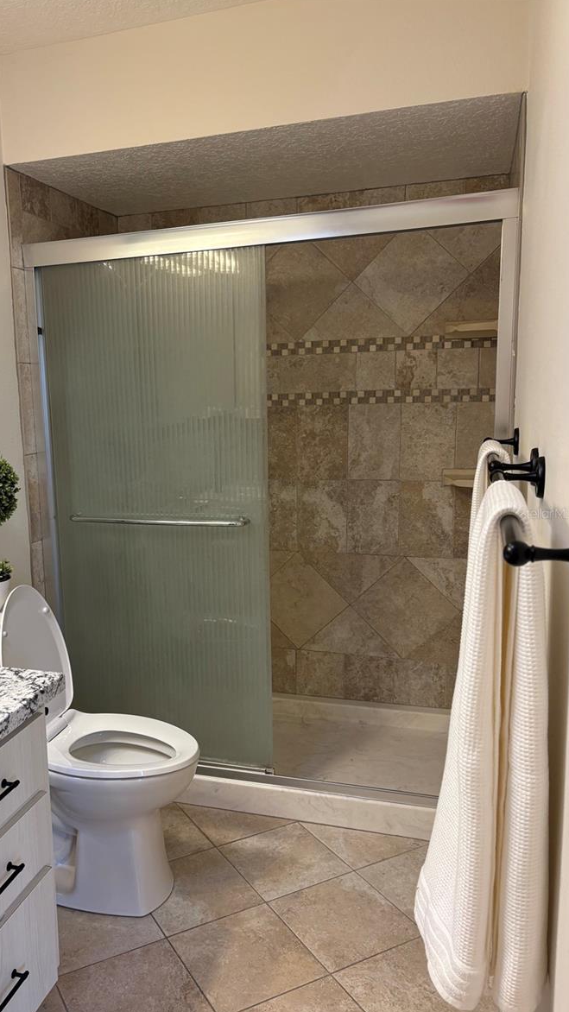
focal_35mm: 29
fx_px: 778
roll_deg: +1.5
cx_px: 192
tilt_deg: -8.8
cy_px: 513
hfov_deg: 39.7
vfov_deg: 66.1
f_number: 1.6
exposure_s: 1/60
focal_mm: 5.96
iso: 125
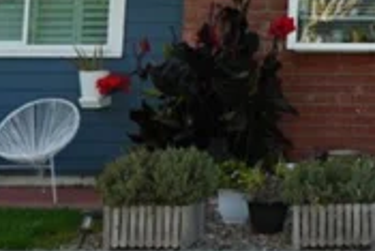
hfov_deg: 15.8
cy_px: -146
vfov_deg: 11.4
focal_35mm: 115
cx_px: 617
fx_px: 1199
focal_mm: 16
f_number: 5.6
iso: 100
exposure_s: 1/80
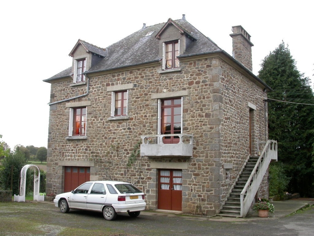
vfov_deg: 37.7
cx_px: 157
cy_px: 118
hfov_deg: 49.0
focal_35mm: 38
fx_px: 345
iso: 100
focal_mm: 7.85
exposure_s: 1/119
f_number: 4.2
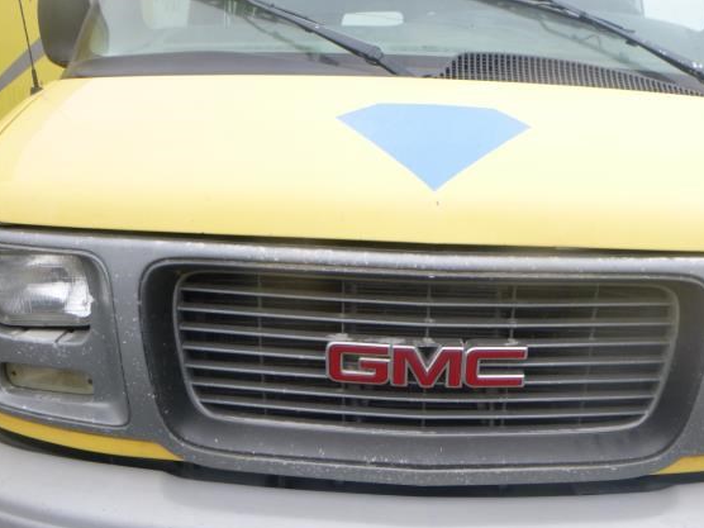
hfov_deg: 51.1
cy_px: 358
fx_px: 732
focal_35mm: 36
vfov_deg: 39.1
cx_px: 417
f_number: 3.9
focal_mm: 4.5
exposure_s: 1/100
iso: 100
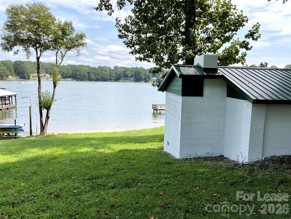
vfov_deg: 48.2
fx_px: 244
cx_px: 146
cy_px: 110
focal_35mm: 29
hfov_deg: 61.7
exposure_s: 1/1279
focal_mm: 3
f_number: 1.8
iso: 16
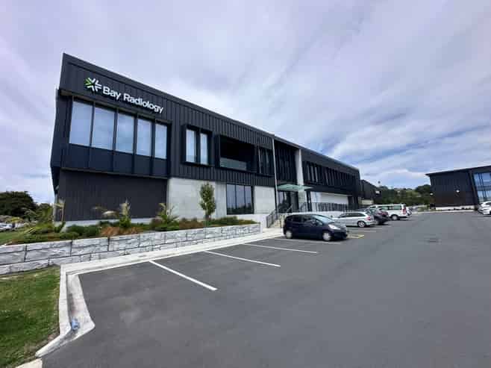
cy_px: 184
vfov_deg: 85.6
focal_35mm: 14
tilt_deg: +9.2
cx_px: 246
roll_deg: +1.5
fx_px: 199
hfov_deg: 102.1
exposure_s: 1/2020
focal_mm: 2.22
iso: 40
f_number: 2.2
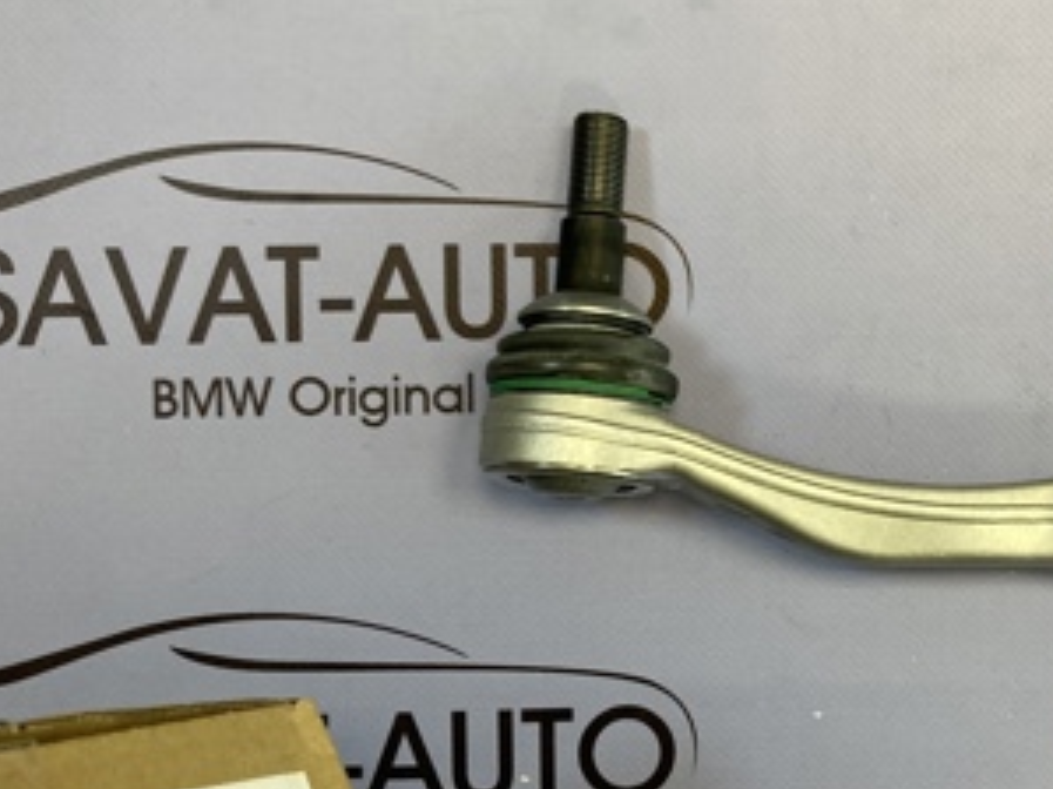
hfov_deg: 30.9
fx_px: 1824
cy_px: 358
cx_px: 930
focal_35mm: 60
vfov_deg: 24.4
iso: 80
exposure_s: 1/91
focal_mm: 3.99
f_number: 1.8
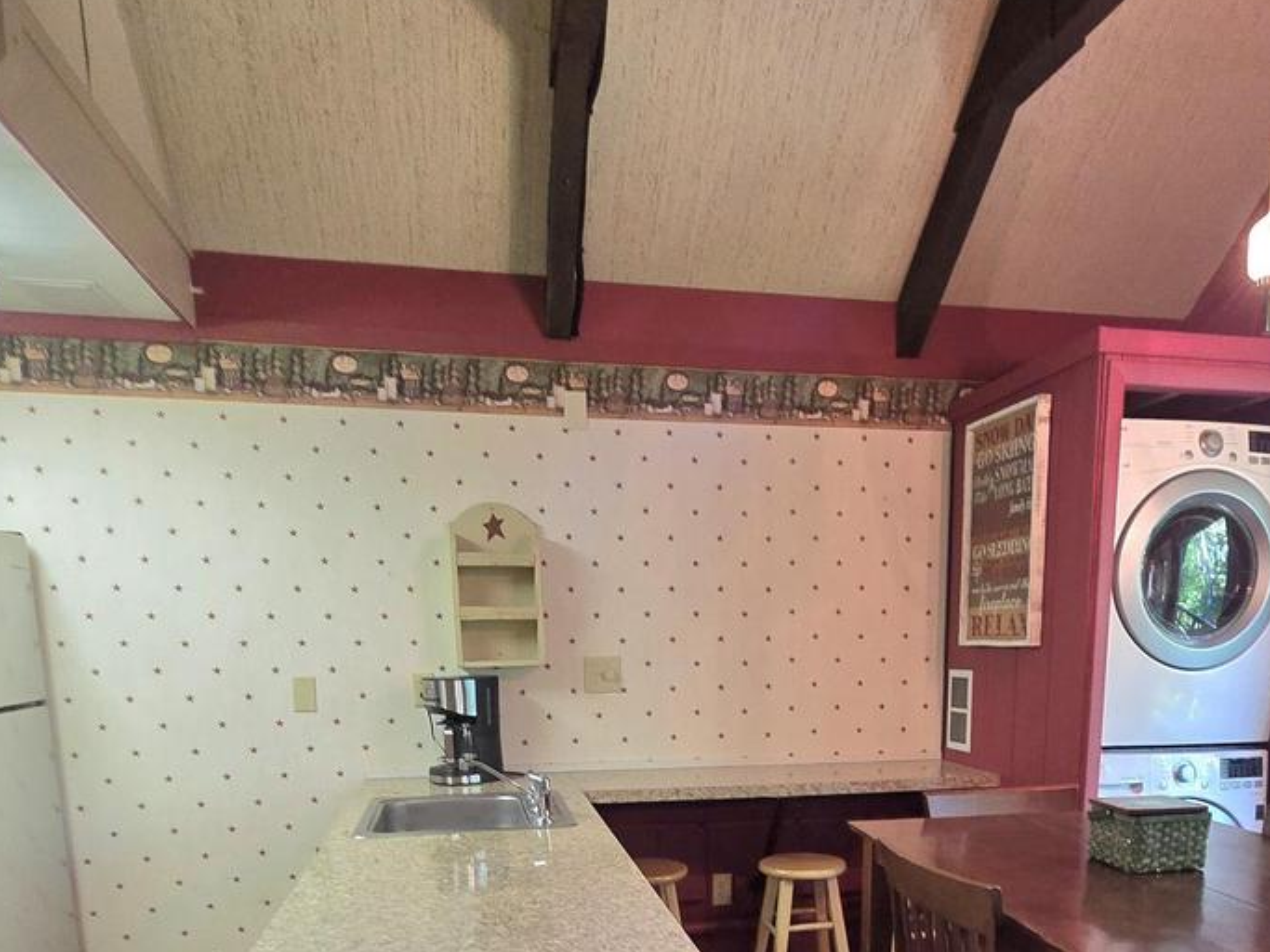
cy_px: 837
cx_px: 722
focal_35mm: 26
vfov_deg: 48.2
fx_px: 954
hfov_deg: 67.0
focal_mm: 2.2
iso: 400
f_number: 2.2
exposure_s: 1/60.2
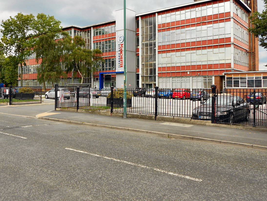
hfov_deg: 53.9
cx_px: 125
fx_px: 262
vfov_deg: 41.7
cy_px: 86
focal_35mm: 34
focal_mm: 5.1
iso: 100
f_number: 3.4
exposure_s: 1/400
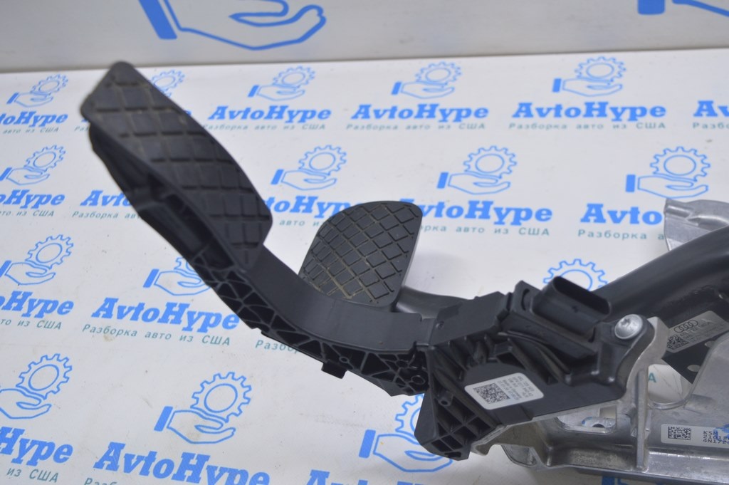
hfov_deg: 46.4
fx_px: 850
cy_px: 242
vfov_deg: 31.8
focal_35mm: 42
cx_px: 364
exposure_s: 1/25
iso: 400
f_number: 5.6
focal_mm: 28
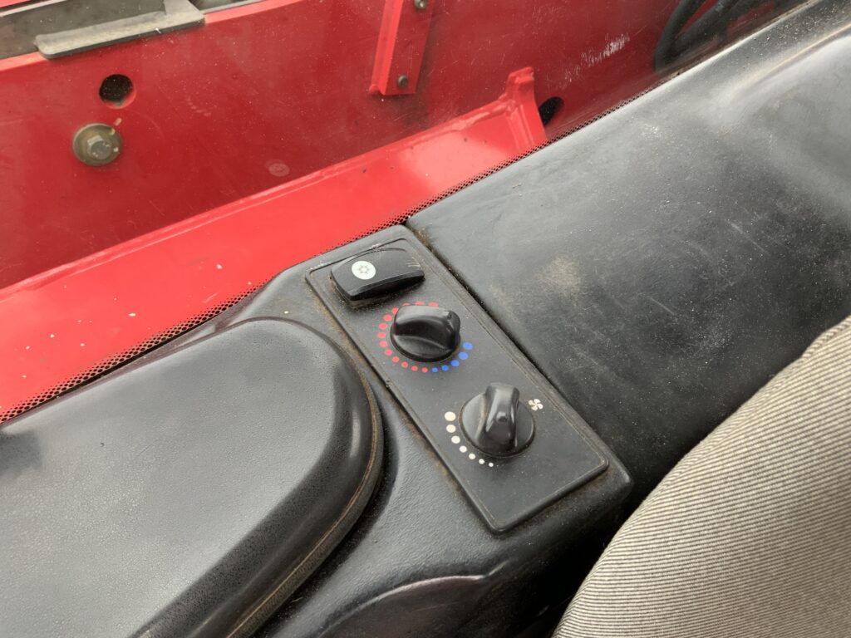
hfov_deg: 61.7
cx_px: 426
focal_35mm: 29
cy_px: 319
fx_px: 713
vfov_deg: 48.2
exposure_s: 1/122
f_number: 1.8
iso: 50
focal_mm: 3
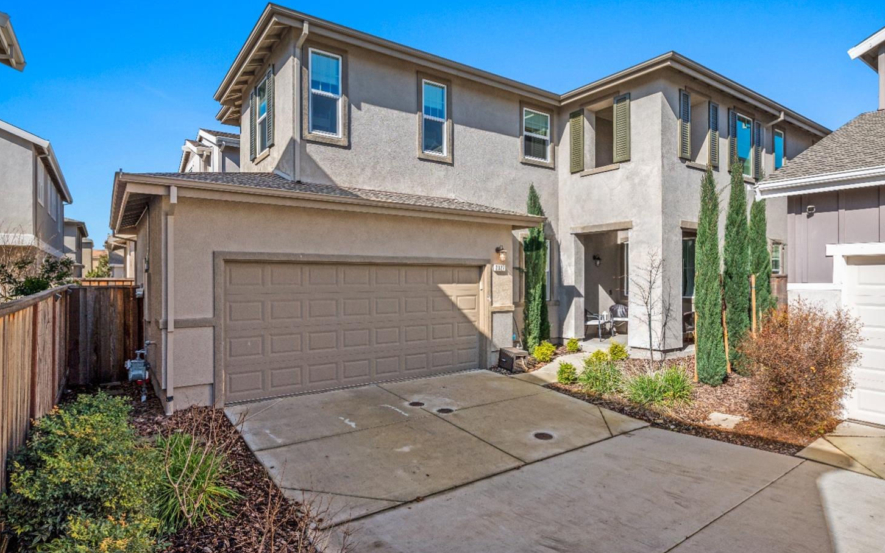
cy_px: 255
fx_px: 482
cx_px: 455
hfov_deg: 85.0
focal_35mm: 20
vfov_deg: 59.6
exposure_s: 1/160
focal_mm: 19
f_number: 8
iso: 100
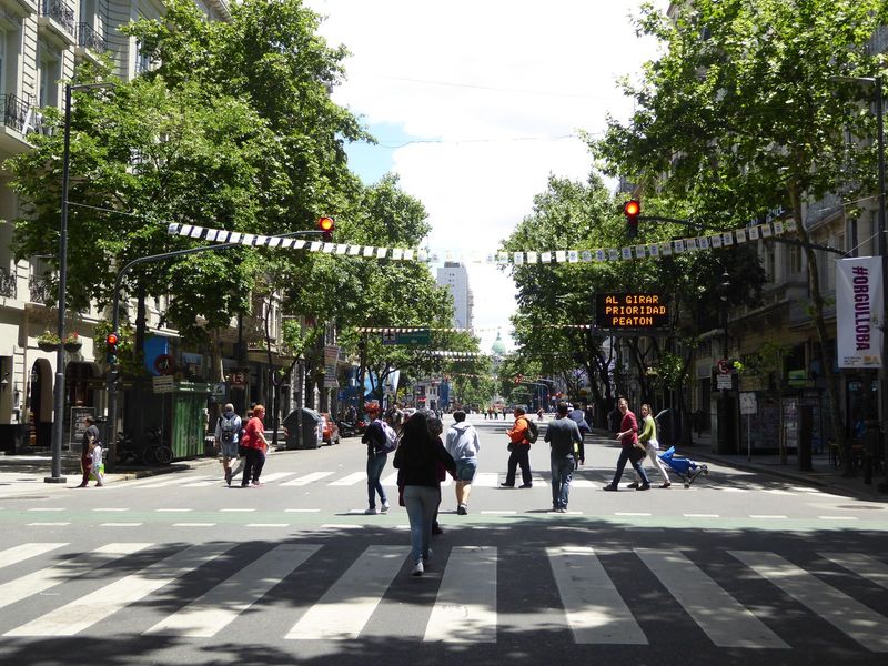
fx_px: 1180
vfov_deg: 31.5
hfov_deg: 41.2
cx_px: 444
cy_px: 333
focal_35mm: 46
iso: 80
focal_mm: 7.8
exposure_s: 1/320
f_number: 3.9
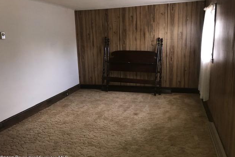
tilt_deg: -10.6
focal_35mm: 30
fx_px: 196
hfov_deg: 61.9
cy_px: 74
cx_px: 119
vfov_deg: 43.6
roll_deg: +1.0
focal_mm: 3.99
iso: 80
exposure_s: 1/30
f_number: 1.8
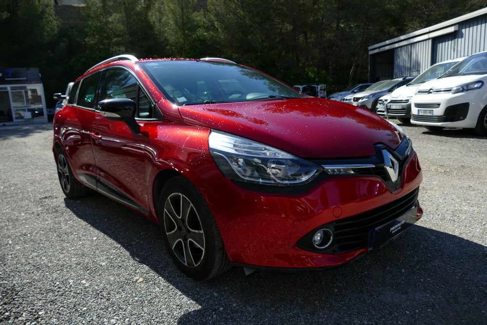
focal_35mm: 25
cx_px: 244
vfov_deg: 51.3
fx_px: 338
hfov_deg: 71.5
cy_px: 162
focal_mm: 9.12
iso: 125
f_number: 2.8
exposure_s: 1/1600
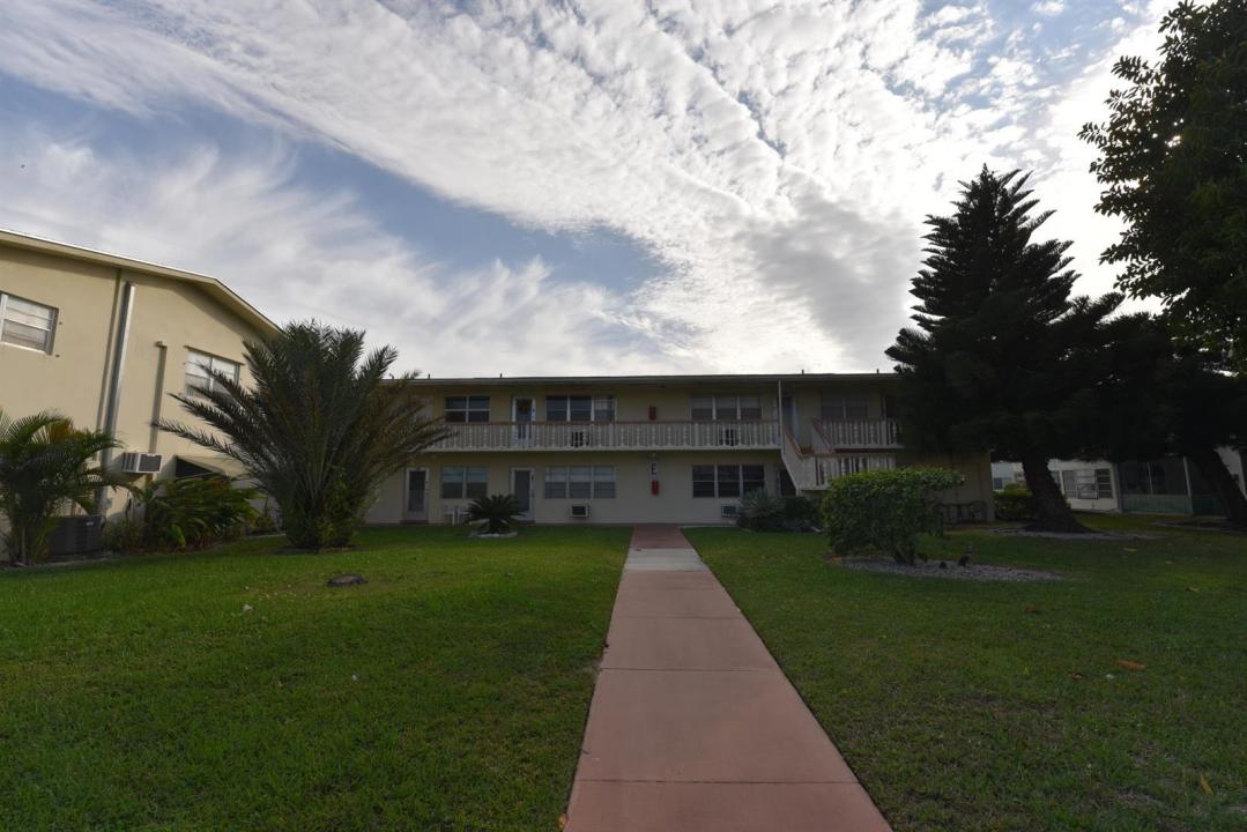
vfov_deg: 77.4
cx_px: 624
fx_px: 520
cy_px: 416
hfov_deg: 100.4
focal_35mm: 15
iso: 100
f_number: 10
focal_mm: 15
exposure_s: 1/200
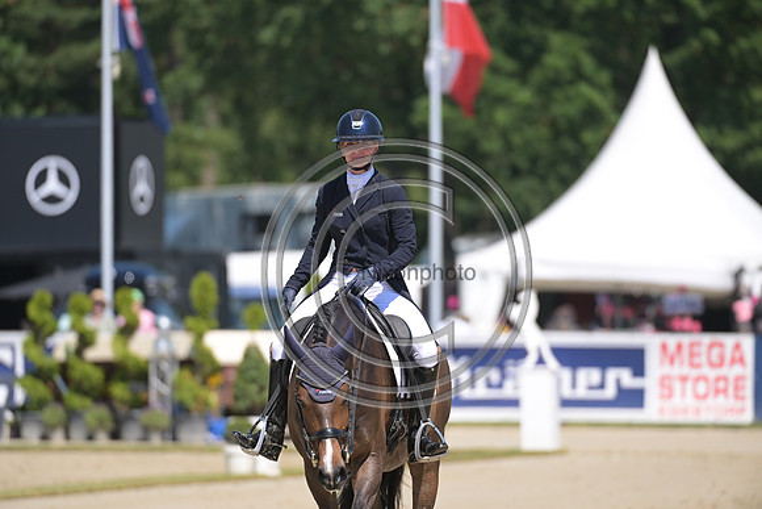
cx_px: 381
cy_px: 254
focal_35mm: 400
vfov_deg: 3.4
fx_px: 8468
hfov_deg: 5.2
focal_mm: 400
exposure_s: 1/1250
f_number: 5
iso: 320
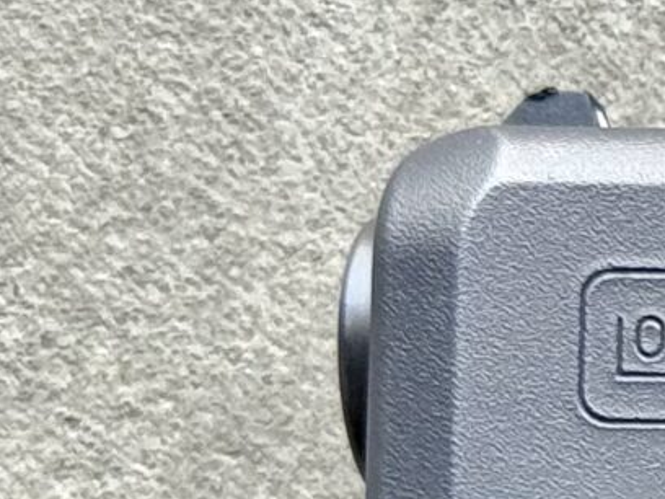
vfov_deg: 4.8
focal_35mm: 301
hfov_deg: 6.1
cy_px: 1192
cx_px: 2021
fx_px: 5782
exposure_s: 1/223
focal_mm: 6.76
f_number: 1.78
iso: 64
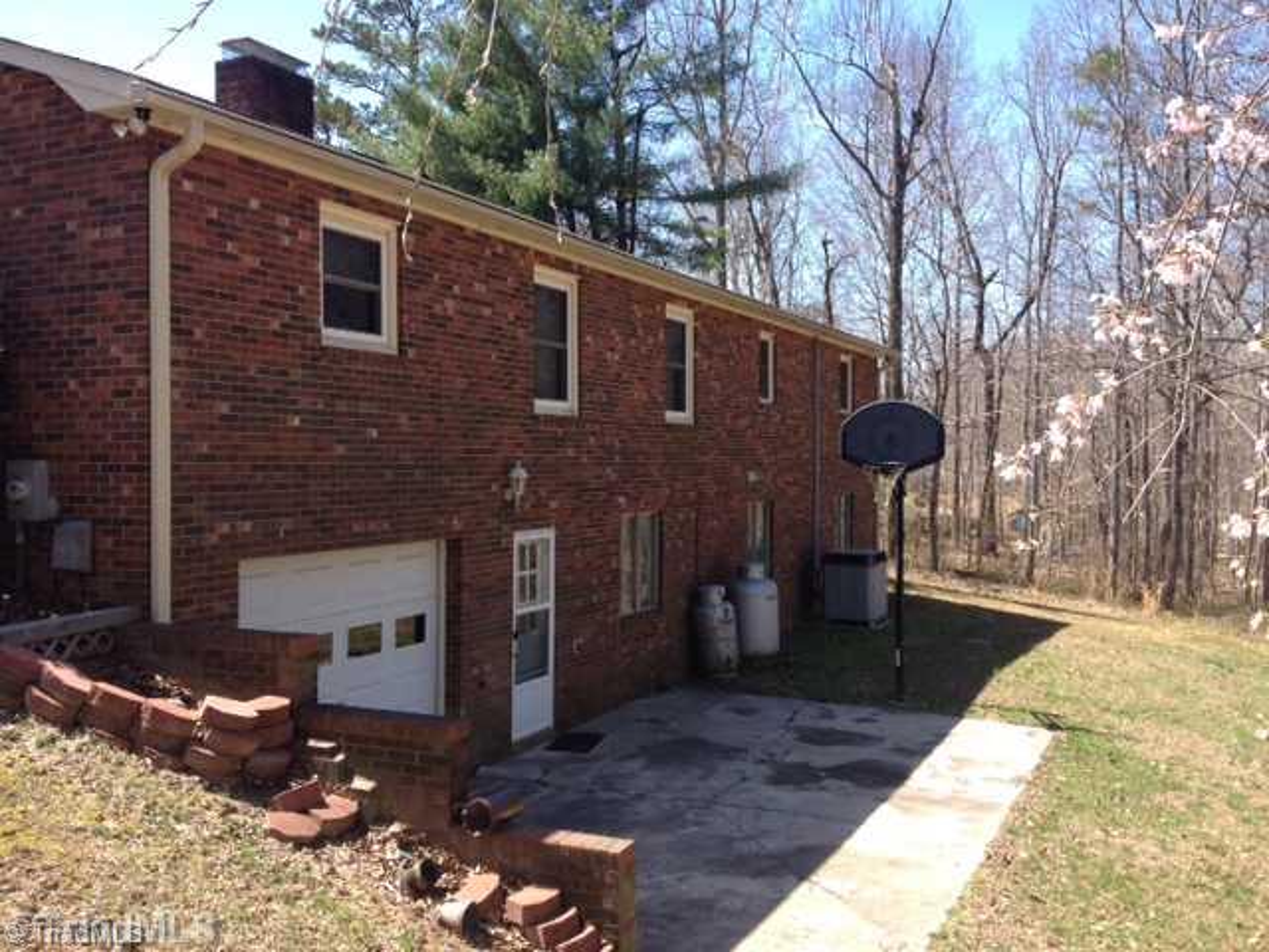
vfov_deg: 40.7
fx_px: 1283
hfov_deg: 52.6
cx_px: 634
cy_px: 476
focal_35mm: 35
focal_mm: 4.28
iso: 50
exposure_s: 1/521
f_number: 2.4
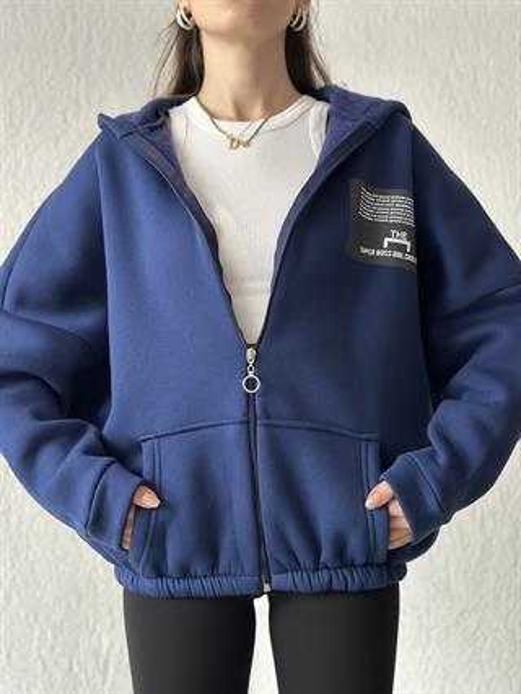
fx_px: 962
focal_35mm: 48
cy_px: 347
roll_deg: +0.6
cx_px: 260
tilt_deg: +4.3
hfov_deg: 30.3
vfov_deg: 39.6
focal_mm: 6.86
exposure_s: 1/55
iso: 400
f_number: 1.78
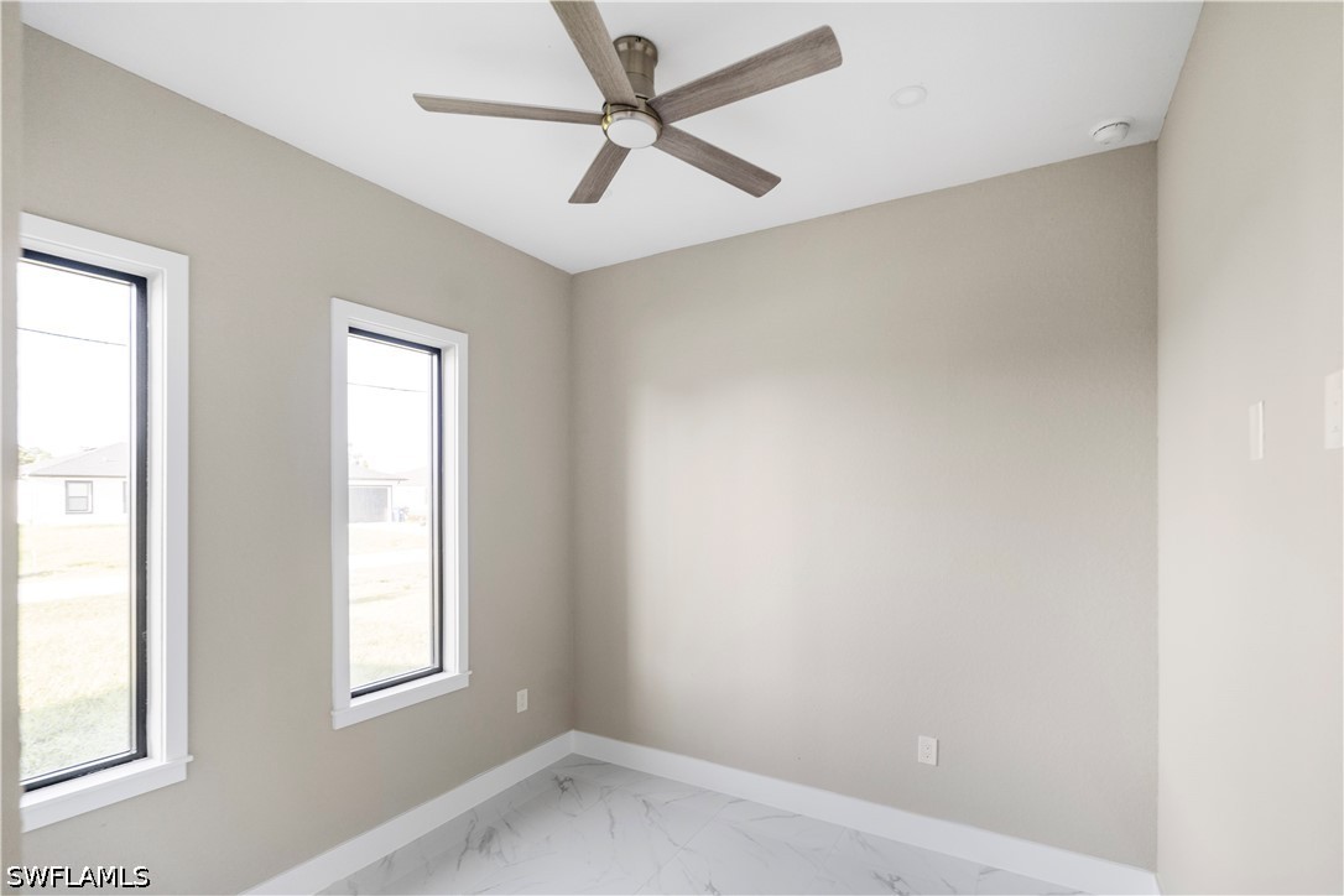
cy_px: 448
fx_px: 597
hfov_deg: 96.7
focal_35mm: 16
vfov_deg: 73.7
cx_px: 672
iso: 200
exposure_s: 1/60
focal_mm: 16
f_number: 4
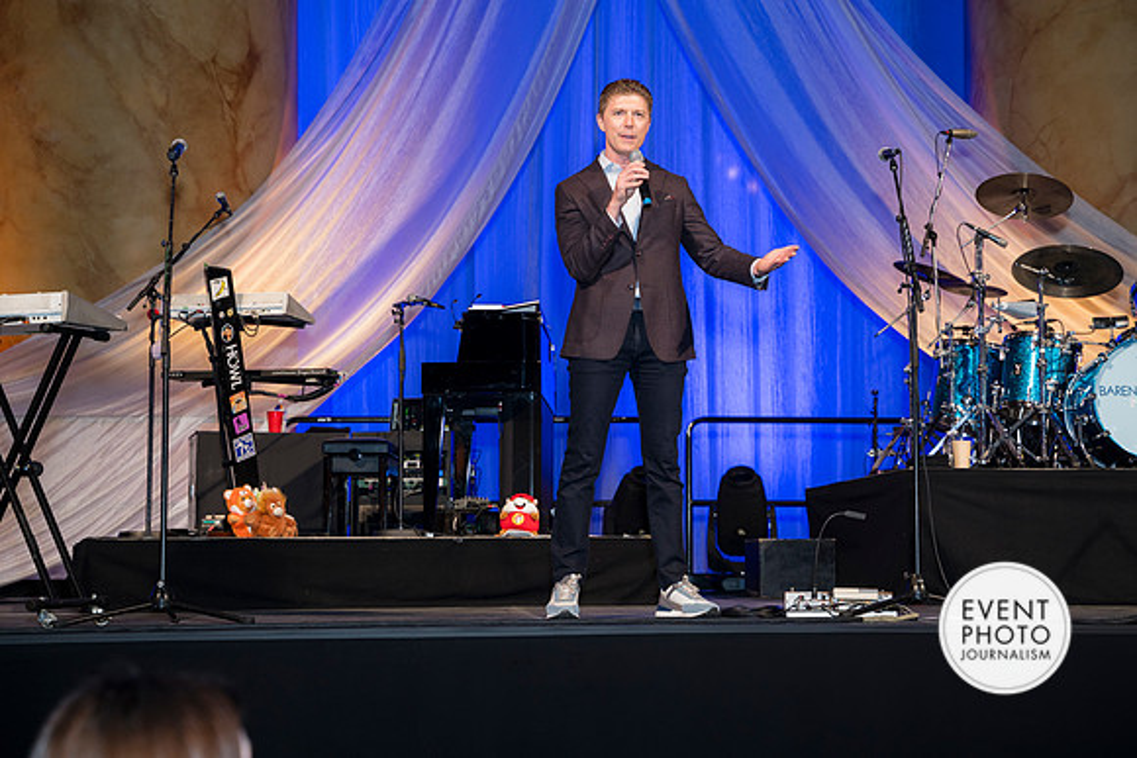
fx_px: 1990
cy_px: 366
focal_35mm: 63
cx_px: 588
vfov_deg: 21.6
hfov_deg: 31.9
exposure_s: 1/100
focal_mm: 60
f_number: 4
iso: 800
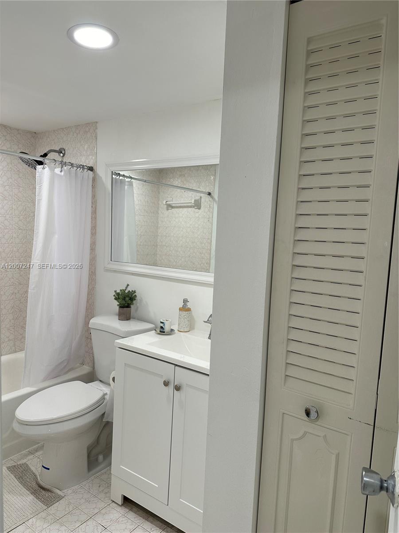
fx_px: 369
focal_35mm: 24
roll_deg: -2.8
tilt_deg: -4.9
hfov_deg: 56.8
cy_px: 266
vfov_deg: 71.6
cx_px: 200
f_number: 1.78
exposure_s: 1/120
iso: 80
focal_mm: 6.86
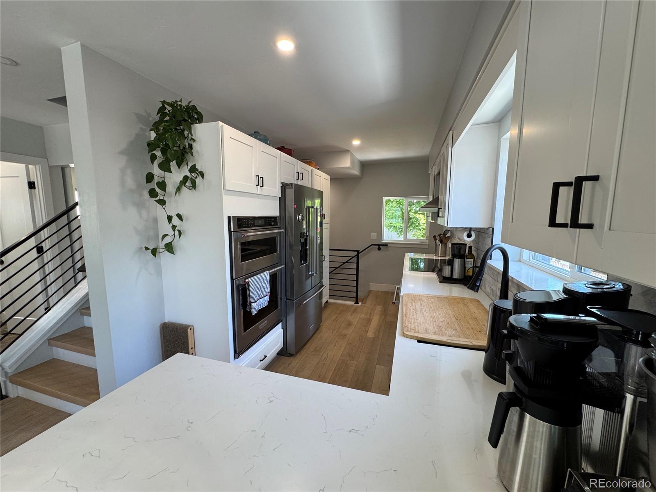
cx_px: 328
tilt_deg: -7.1
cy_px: 246
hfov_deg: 102.1
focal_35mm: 14
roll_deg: -0.1
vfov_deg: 85.7
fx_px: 265
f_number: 2.2
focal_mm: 2.22
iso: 200
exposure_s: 1/120
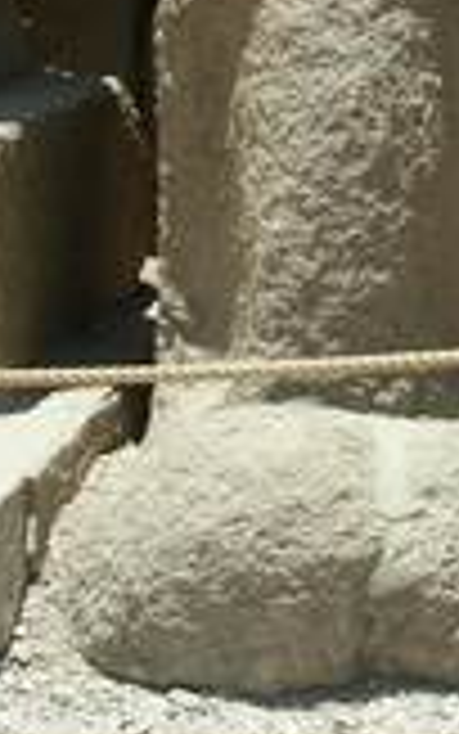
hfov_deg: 9.3
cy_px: -16
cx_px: 880
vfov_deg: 15.4
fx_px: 2660
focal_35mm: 133
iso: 50
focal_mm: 6.3
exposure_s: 1/400
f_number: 5.6
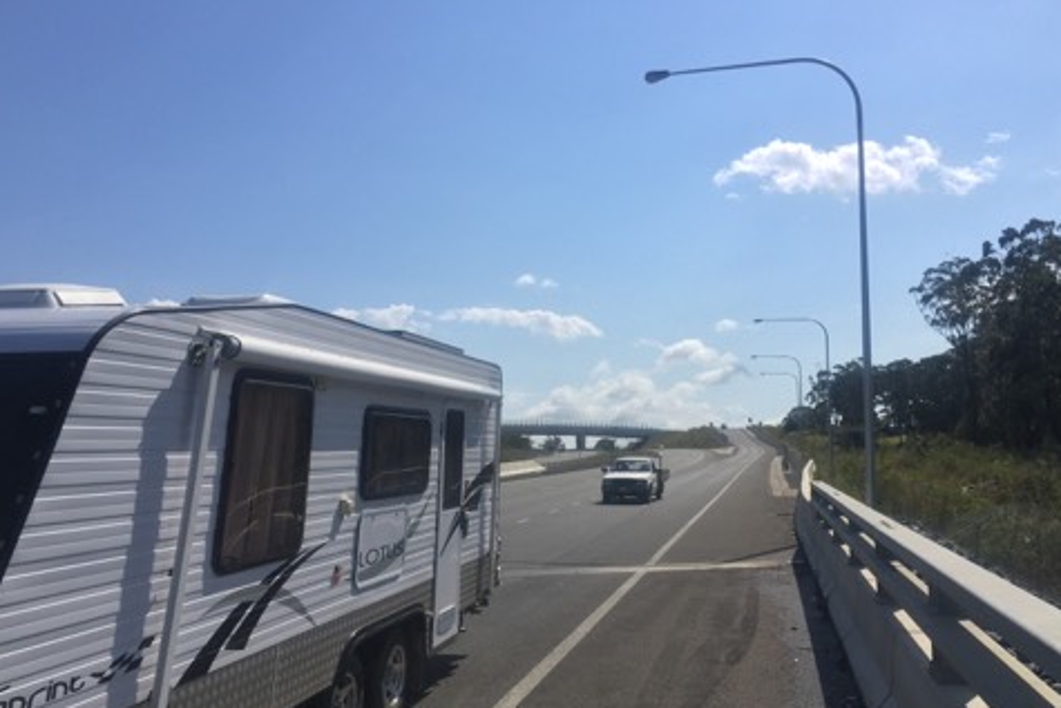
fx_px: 973
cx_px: 536
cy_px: 415
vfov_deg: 39.9
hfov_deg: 57.2
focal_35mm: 33
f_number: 2.2
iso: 32
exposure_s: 1/3597
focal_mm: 4.15
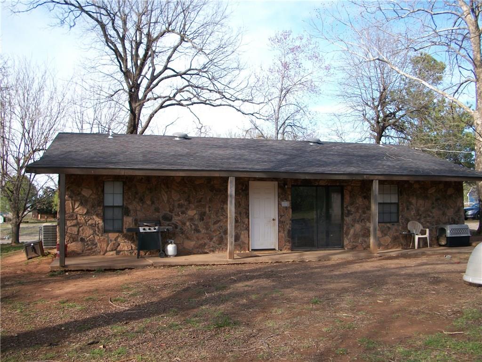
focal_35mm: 35
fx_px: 487
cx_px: 241
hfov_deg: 52.6
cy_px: 181
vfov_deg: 40.7
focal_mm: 6.3
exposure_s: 1/320
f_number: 3.1
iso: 80
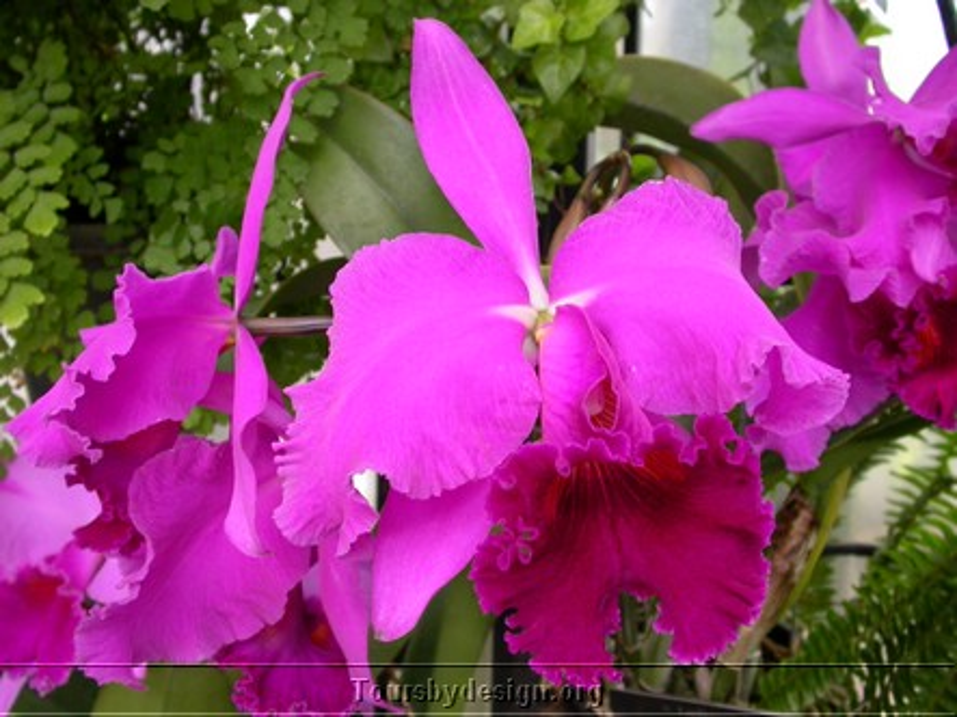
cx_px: 478
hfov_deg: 49.0
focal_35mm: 38
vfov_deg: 37.7
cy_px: 358
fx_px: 1050
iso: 100
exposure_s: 1/42.6
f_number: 2.6
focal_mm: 7.85
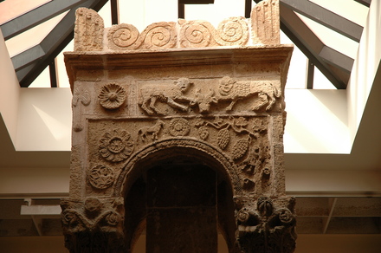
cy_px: 126
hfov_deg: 19.5
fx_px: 1110
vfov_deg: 13.0
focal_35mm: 105
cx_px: 190
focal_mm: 70
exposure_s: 1/80
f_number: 4.5
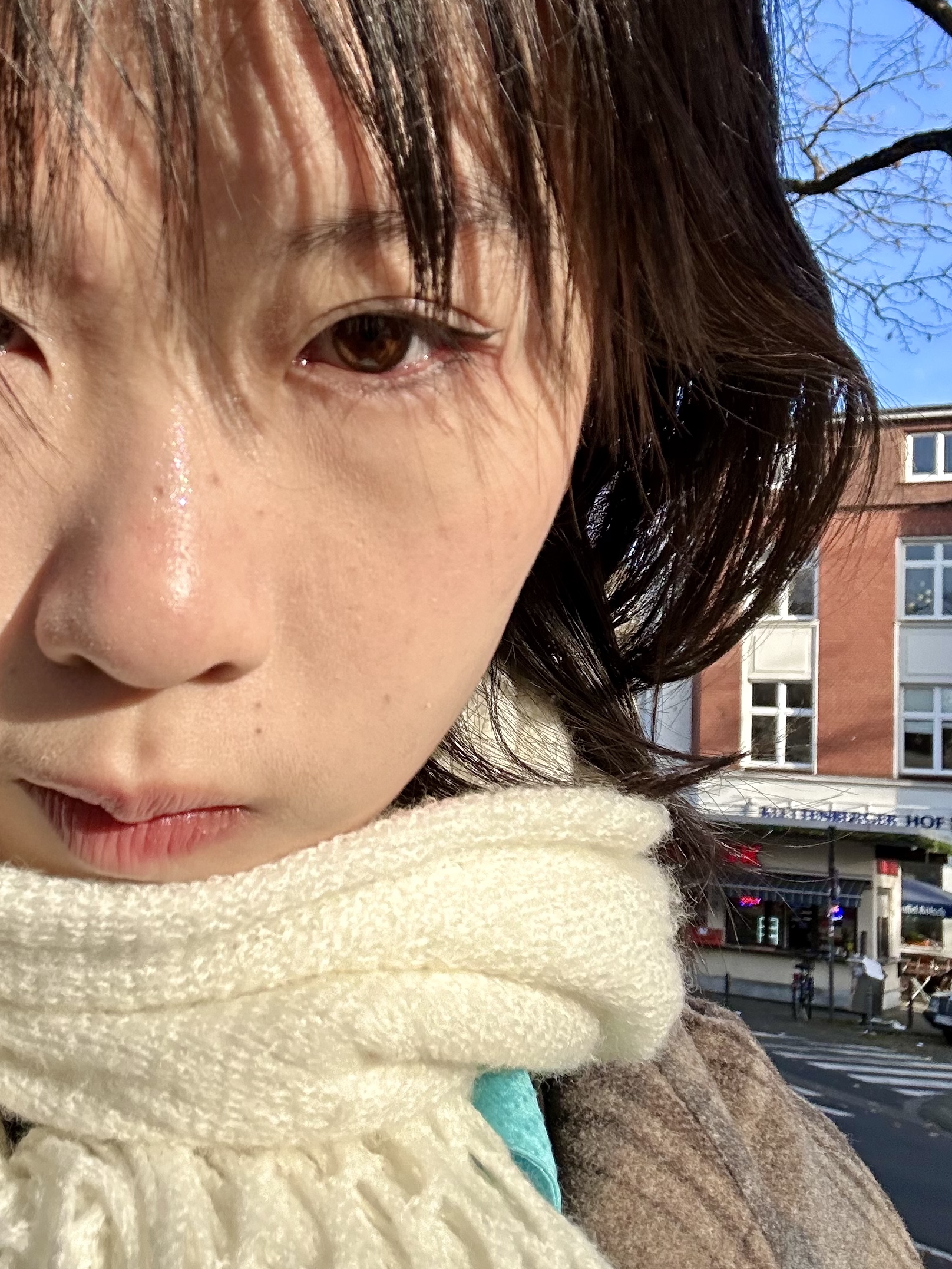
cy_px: 566
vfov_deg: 43.8
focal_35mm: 43
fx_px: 1576
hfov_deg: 33.2
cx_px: 286
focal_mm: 2.69
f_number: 1.9
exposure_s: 1/621
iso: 25
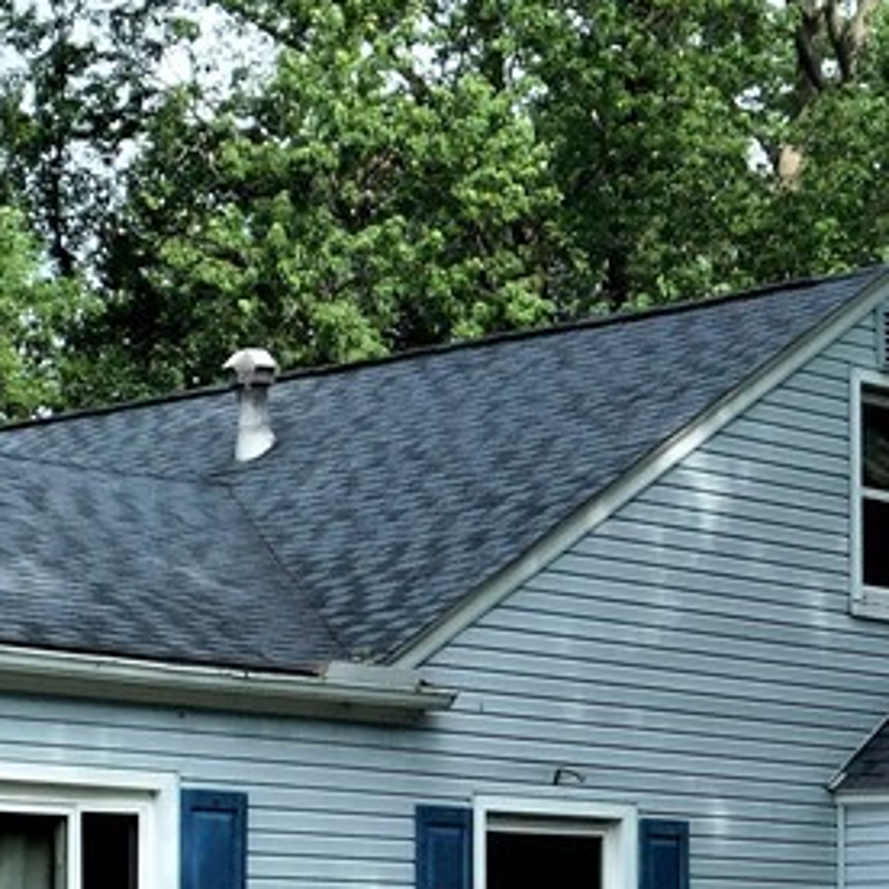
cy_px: 799
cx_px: 329
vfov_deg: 14.6
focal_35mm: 118
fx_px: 3429
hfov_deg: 14.8
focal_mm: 6.3
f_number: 3.5
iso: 125
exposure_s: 1/800
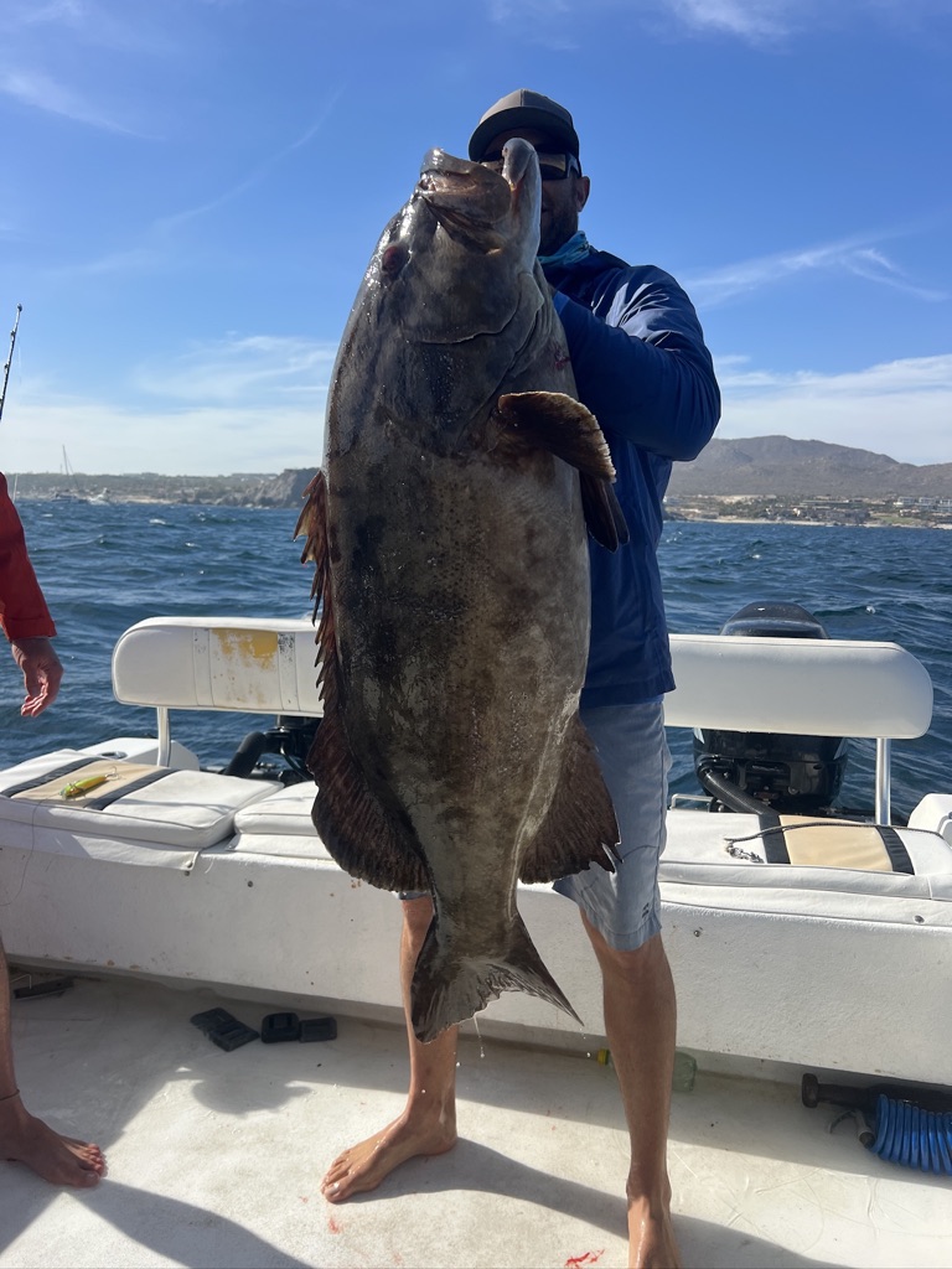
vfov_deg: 67.3
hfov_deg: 53.1
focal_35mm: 26
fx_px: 953
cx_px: 476
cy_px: 634
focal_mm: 5.7
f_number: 1.5
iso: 50
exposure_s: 1/3704
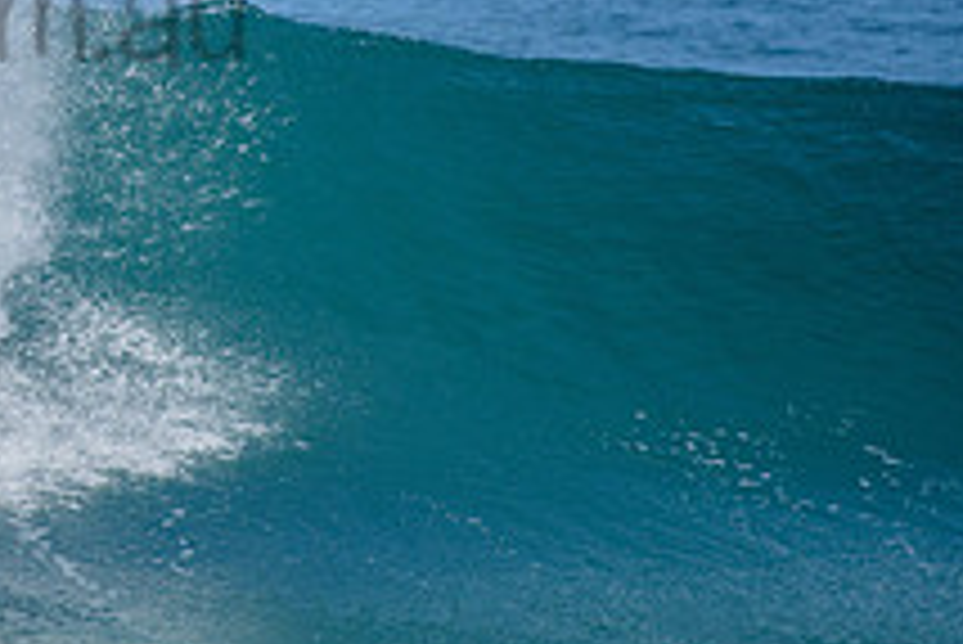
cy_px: -43
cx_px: -230
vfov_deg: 1.0
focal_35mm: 1353
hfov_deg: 1.5
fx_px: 36216
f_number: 5.6
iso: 160
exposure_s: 1/2000
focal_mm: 500
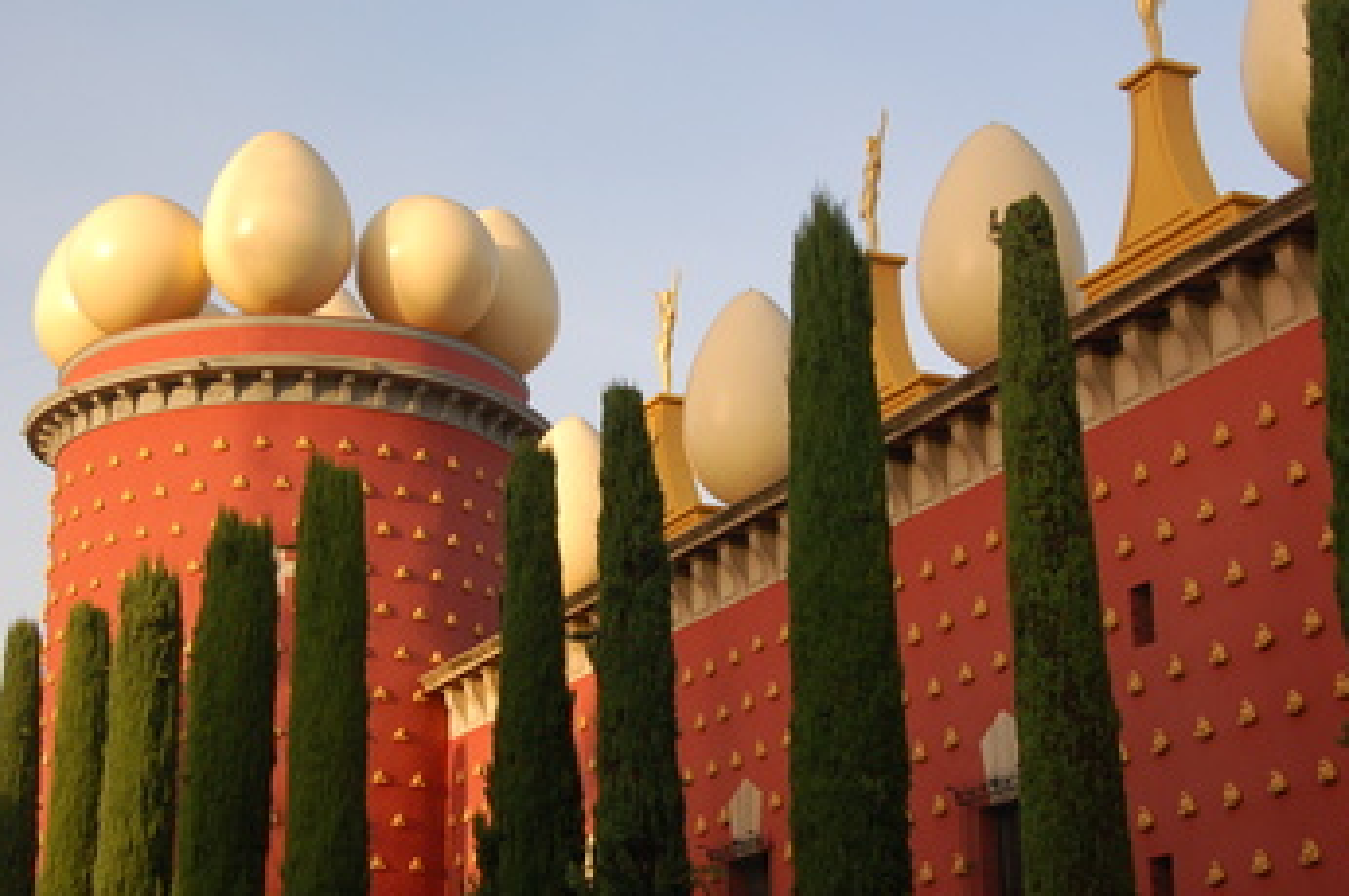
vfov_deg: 19.4
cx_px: 696
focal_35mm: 70
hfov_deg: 28.9
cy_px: 393
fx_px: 2621
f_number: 8
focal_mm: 38
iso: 400
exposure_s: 1/250
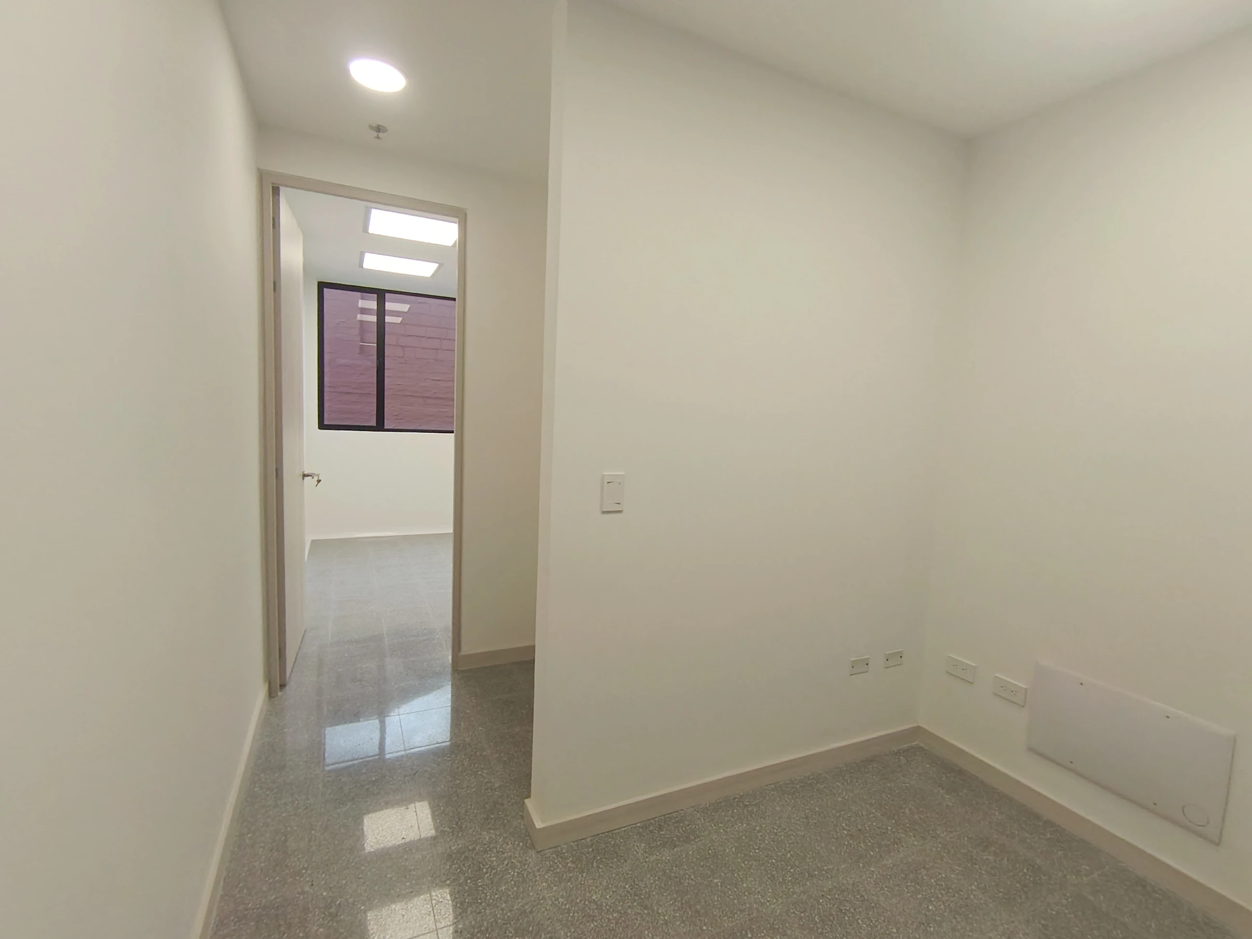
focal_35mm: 17
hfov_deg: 91.0
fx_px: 615
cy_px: 470
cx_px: 626
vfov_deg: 74.7
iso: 243
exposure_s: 1/100
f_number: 2.2
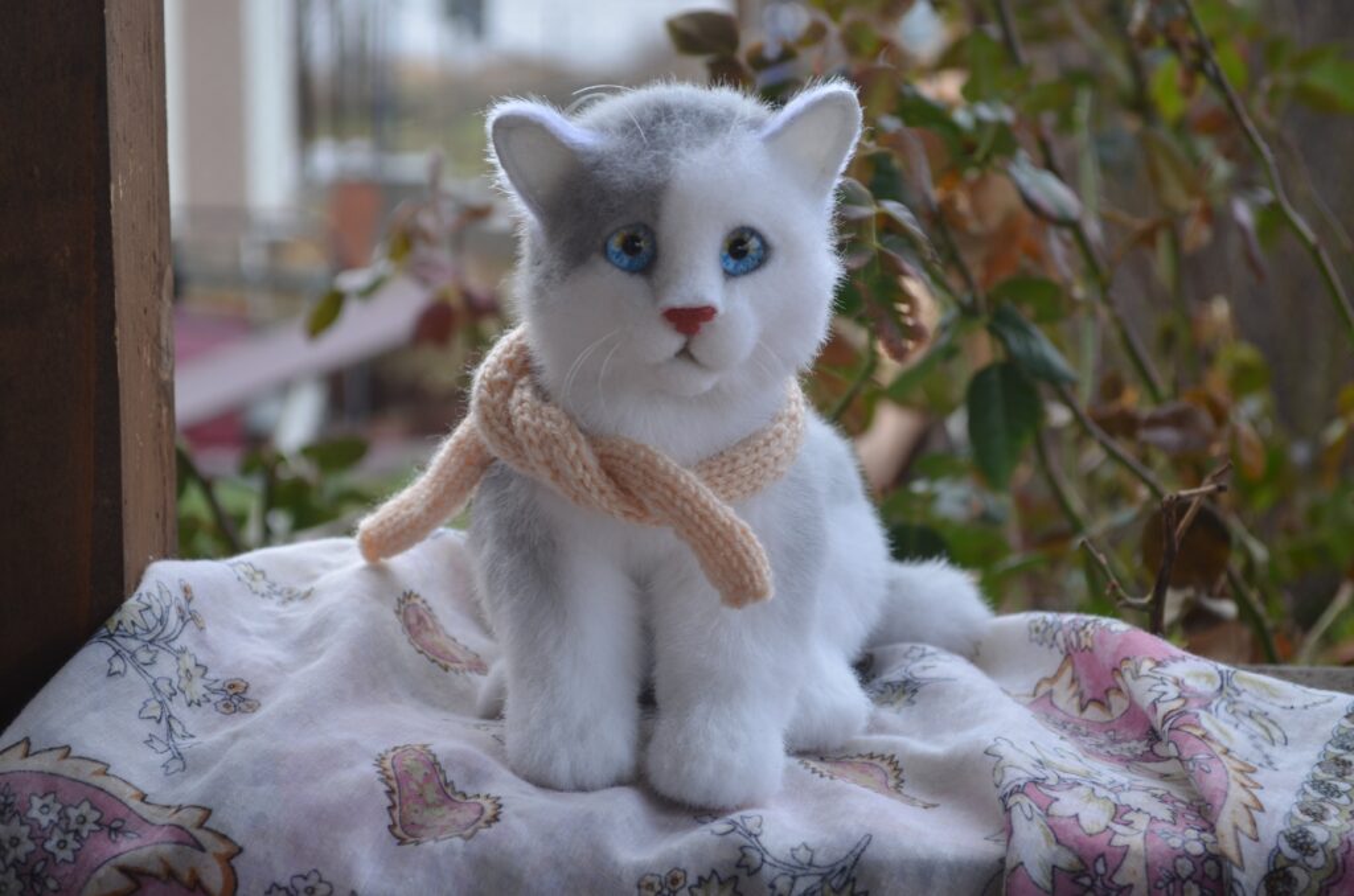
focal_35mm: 72
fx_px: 2702
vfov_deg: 18.8
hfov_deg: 28.1
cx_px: 677
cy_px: 448
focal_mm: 48
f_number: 5.6
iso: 100
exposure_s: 1/15
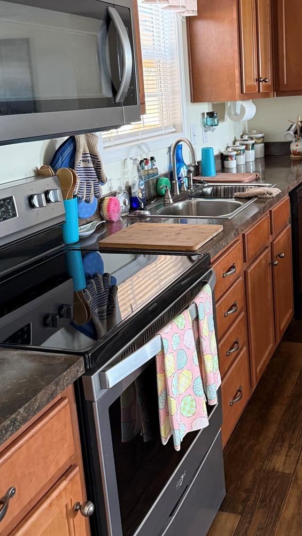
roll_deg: +2.1
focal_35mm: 40
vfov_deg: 50.0
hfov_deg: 29.3
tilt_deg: -10.3
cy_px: 205
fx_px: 569
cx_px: 222
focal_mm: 6.76
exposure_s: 1/60
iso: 250
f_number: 1.78
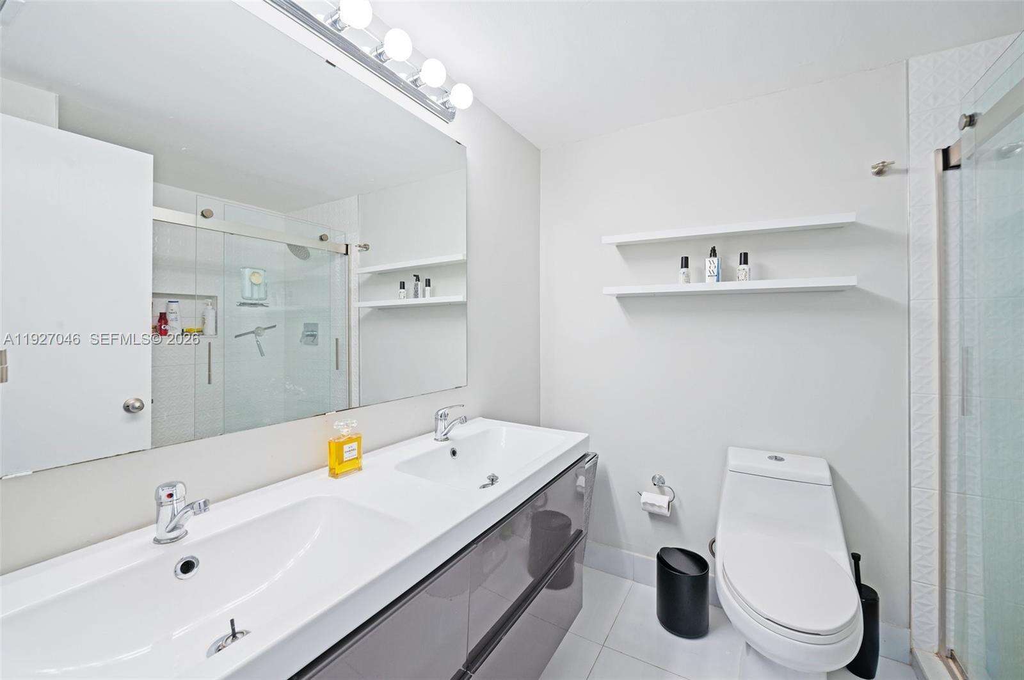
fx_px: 398
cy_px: 340
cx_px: 512
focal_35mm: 14
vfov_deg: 81.1
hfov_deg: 104.3
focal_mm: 14
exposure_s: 1/4
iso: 200
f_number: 8
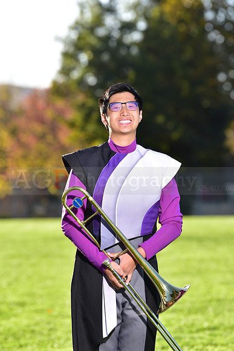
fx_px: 1949
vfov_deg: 10.3
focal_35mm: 200
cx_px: 117
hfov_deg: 6.9
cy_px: 176
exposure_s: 1/250
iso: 100
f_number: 5
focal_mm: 200
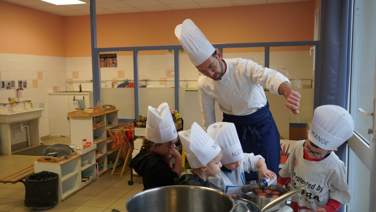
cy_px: 111
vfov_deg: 34.6
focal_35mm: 34
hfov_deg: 58.0
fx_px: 339
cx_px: 187
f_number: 4
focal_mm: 32
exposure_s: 1/160
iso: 1600
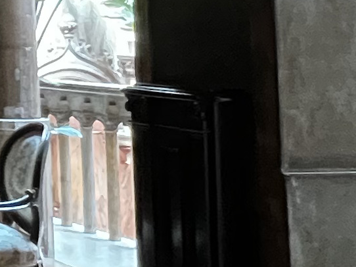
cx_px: -602
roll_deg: +0.3
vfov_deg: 15.1
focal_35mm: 96
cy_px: -14
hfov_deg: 12.8
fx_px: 987
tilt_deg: +2.2
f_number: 1.8
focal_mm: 1.57
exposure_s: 1/33
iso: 800
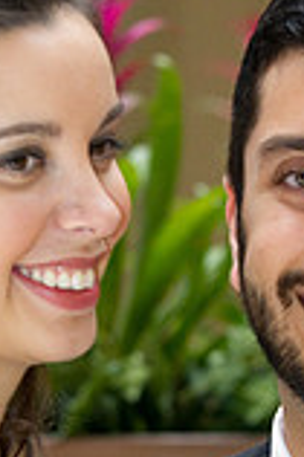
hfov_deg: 3.2
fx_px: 5433
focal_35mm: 428
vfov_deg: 4.8
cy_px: 417
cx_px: 201
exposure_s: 1/160
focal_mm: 100
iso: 3200
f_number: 5
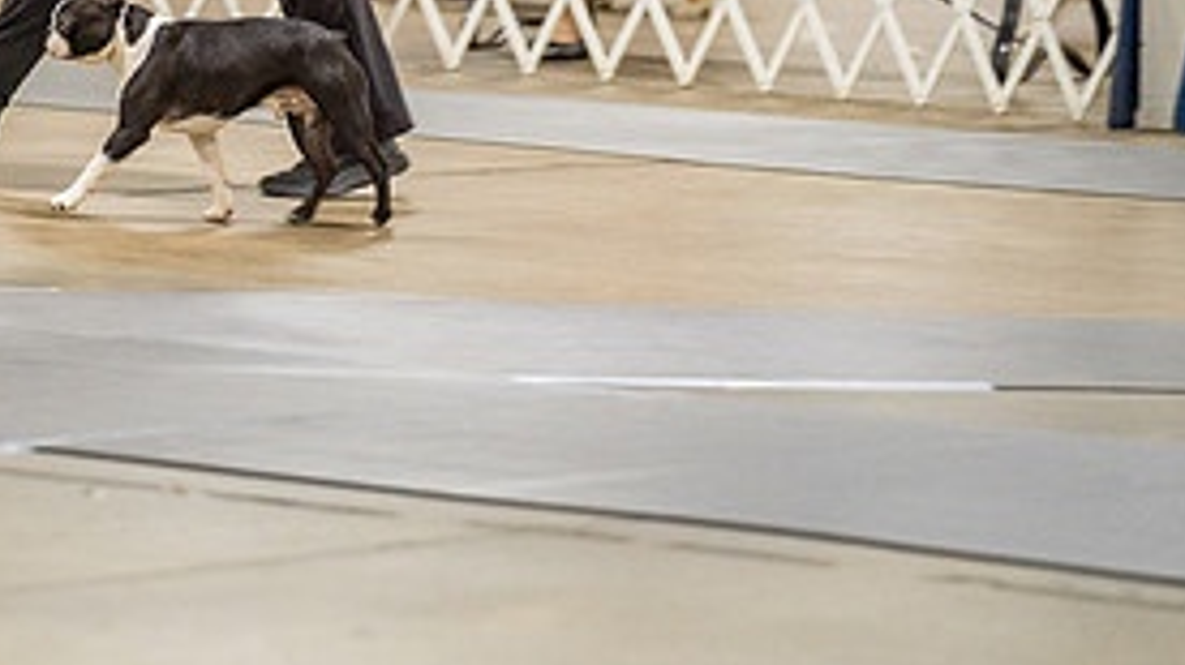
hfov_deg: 7.9
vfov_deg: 4.5
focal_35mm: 271
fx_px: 8512
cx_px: -9
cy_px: -45
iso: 2000
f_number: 2.8
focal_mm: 123
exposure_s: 1/160
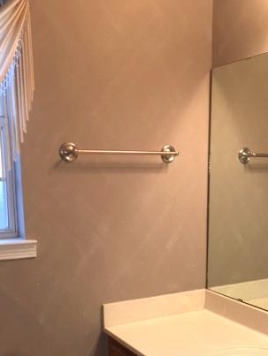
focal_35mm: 46
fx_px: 474
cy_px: 269
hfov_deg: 31.4
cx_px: 169
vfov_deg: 40.0
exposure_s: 1/30
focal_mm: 4.15
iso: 50
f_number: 2.2
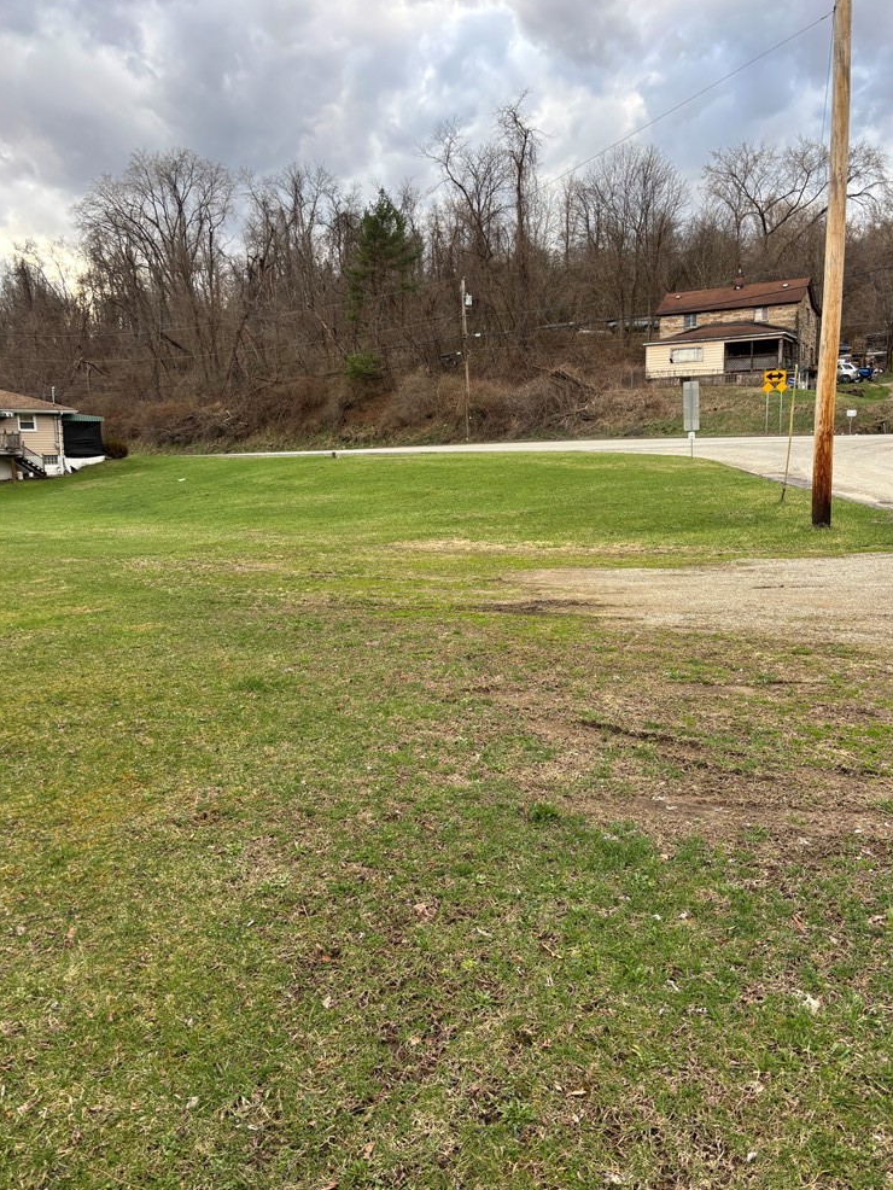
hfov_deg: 51.4
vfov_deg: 65.3
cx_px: 450
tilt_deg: -8.8
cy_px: 600
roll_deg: +0.5
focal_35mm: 27
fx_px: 928
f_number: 1.6
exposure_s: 1/226
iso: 40
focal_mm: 5.96
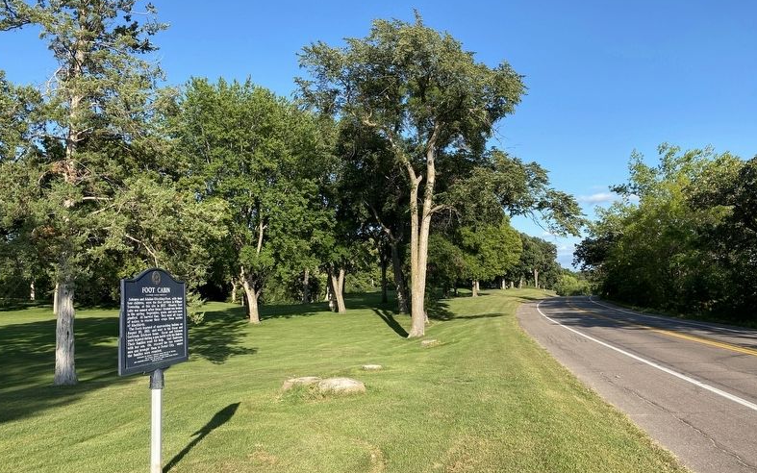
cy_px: 246
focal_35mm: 28
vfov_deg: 44.5
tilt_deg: +6.2
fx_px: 578
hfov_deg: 66.5
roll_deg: +2.5
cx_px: 377
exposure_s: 1/1565
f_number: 1.8
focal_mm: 4.25
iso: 32
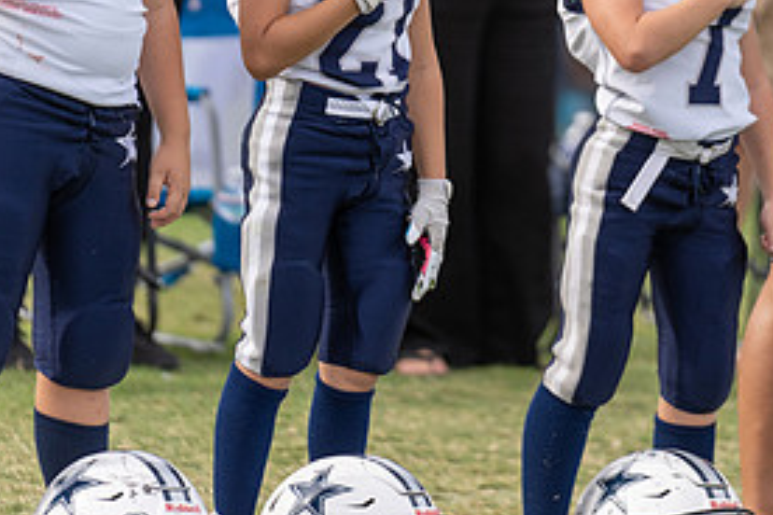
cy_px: 15
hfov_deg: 4.9
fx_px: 9018
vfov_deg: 3.3
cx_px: 504
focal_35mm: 420
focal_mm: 200
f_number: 2.8
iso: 160
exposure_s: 1/1250
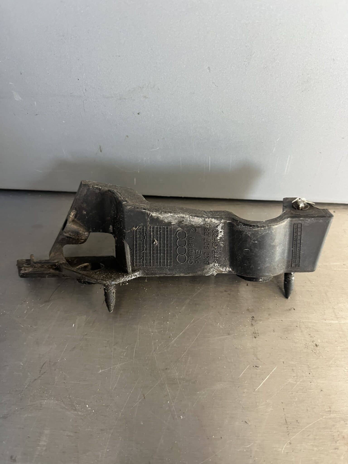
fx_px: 349
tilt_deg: -50.7
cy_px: 232
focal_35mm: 26
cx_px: 174
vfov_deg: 67.3
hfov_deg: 53.1
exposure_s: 1/60
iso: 160
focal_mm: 5.1
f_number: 1.6
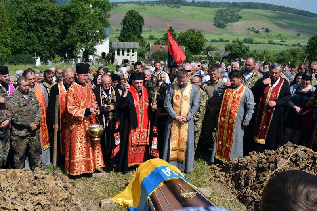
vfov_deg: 36.9
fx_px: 317
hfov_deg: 53.1
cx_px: 158
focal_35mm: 36
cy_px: 106
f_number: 10
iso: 200
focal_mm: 24
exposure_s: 1/400
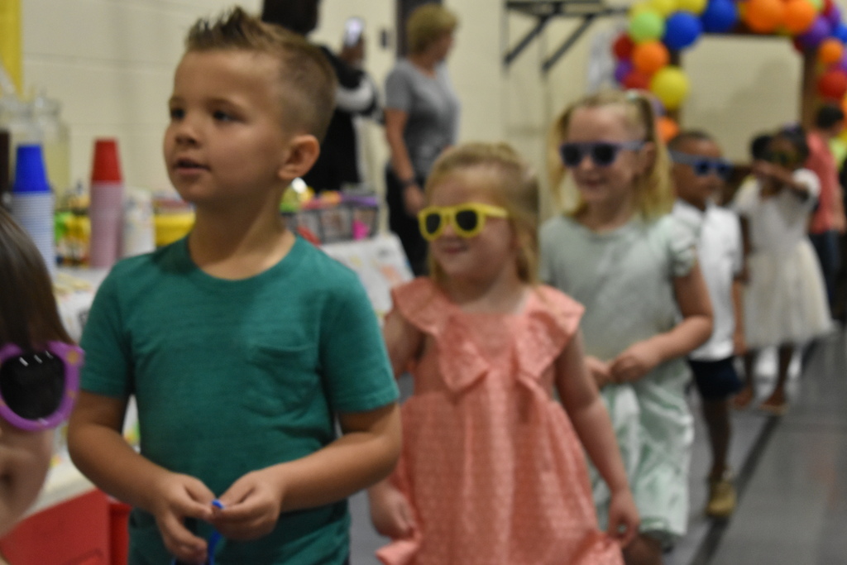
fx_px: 1835
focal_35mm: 78
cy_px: 282
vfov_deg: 17.5
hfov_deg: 26.0
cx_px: 424
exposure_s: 1/80
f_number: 5.6
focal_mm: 52
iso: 2500
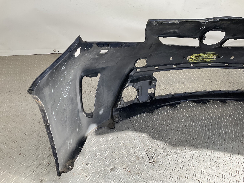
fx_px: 204
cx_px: 122
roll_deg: -11.7
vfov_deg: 48.2
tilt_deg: -33.7
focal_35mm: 29
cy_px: 92
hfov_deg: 61.7
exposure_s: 1/327
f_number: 1.8
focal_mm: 3
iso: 16
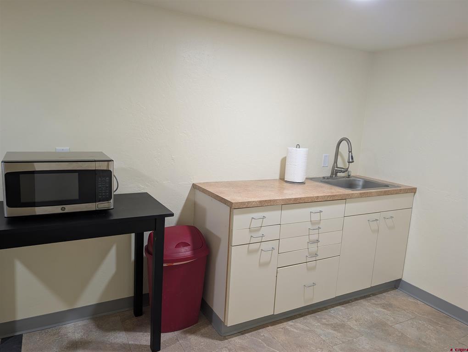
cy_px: 176
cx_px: 234
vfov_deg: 56.9
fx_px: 325
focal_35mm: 24
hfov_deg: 71.5
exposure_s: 1/23.8
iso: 108
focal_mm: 6.9
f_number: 1.68
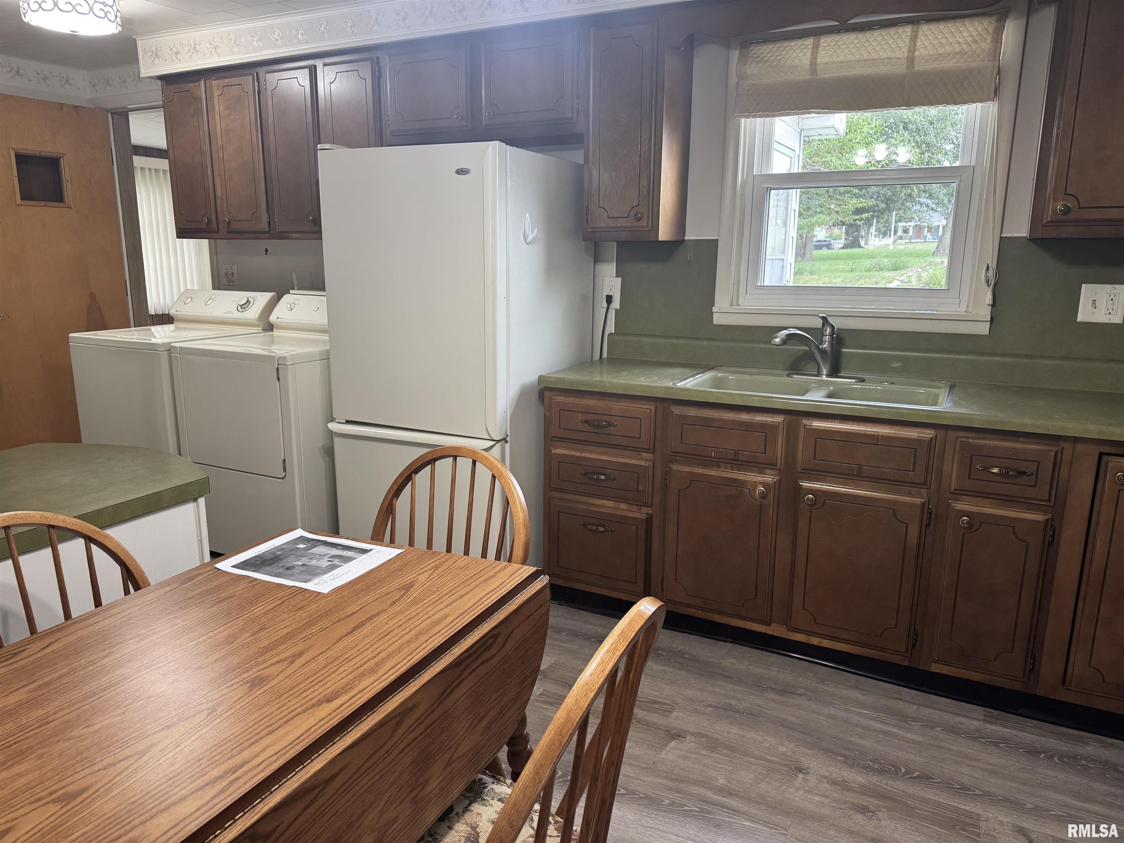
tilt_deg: -13.2
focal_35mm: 24
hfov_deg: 71.6
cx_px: 562
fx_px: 779
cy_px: 422
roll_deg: -0.2
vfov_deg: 56.8
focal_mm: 6.76
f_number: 1.78
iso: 160
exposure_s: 1/120
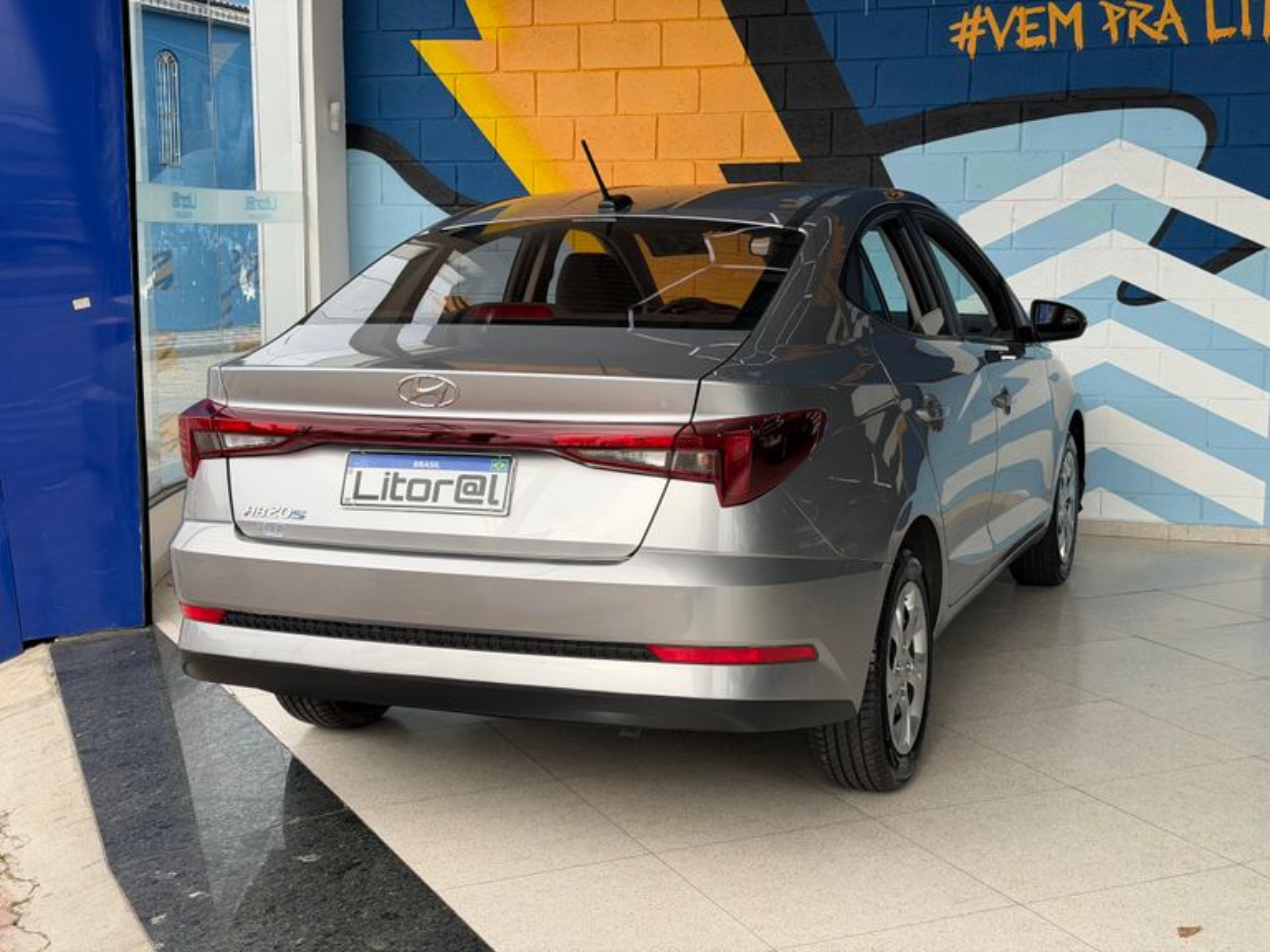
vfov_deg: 30.3
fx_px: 1761
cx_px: 635
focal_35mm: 48
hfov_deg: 39.7
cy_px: 476
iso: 100
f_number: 1.78
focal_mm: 6.76
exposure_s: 1/1575
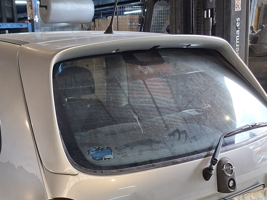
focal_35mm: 52
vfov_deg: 27.4
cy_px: 163
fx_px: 401
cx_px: 88
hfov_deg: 36.4
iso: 200
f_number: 1.8
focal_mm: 5.54
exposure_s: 1/100
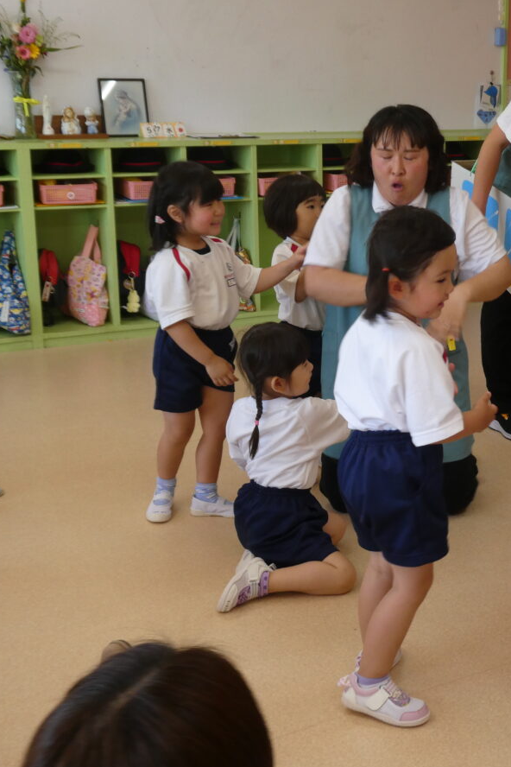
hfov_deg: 25.3
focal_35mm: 52
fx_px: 1107
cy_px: 381
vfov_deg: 38.2
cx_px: 451
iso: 160
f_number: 3.7
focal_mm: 6.7
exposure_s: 1/80
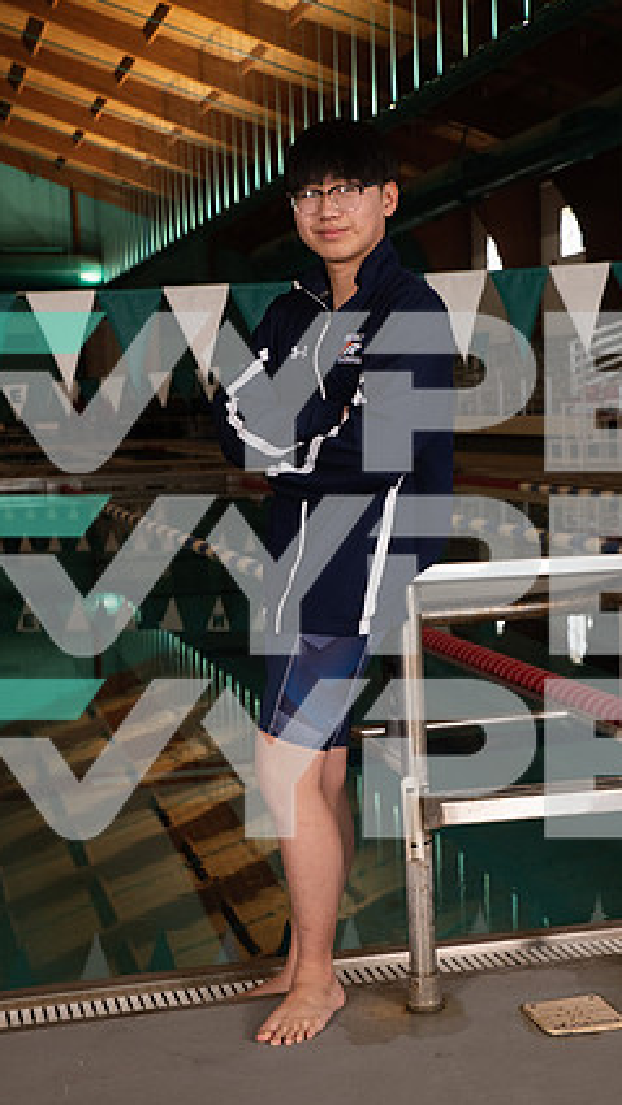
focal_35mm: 61
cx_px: 338
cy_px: 577
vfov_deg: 34.4
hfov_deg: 19.7
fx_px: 1789
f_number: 7.1
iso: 800
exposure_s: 1/320
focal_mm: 55
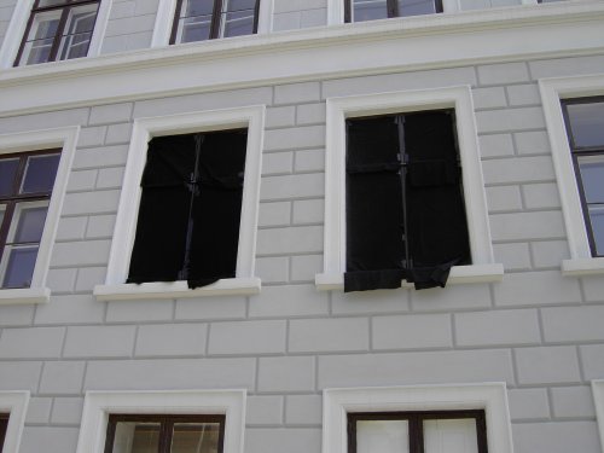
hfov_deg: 52.6
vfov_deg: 40.7
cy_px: 226
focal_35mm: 35
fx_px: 611
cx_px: 302
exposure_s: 1/200
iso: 100
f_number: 5.6
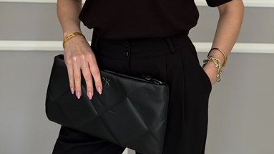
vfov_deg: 16.4
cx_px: 137
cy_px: -18
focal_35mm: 71
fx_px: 516
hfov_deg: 29.8
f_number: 1.78
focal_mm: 6.76
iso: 100
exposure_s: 1/90
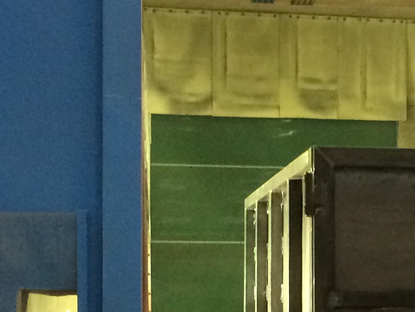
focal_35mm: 125
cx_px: 505
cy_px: 289
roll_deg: -0.4
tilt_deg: -1.1
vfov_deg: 11.8
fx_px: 1499
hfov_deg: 15.2
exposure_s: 1/30
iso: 200
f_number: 2.2
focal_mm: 4.15
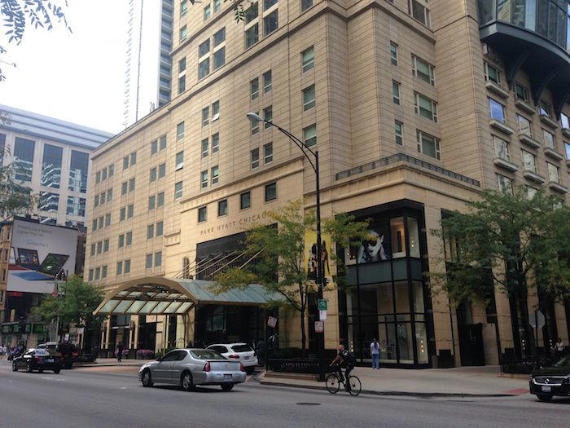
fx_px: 543
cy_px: 214
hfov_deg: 55.4
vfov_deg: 42.9
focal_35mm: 33
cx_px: 285
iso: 50
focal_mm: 4.12
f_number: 2.4
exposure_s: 1/553
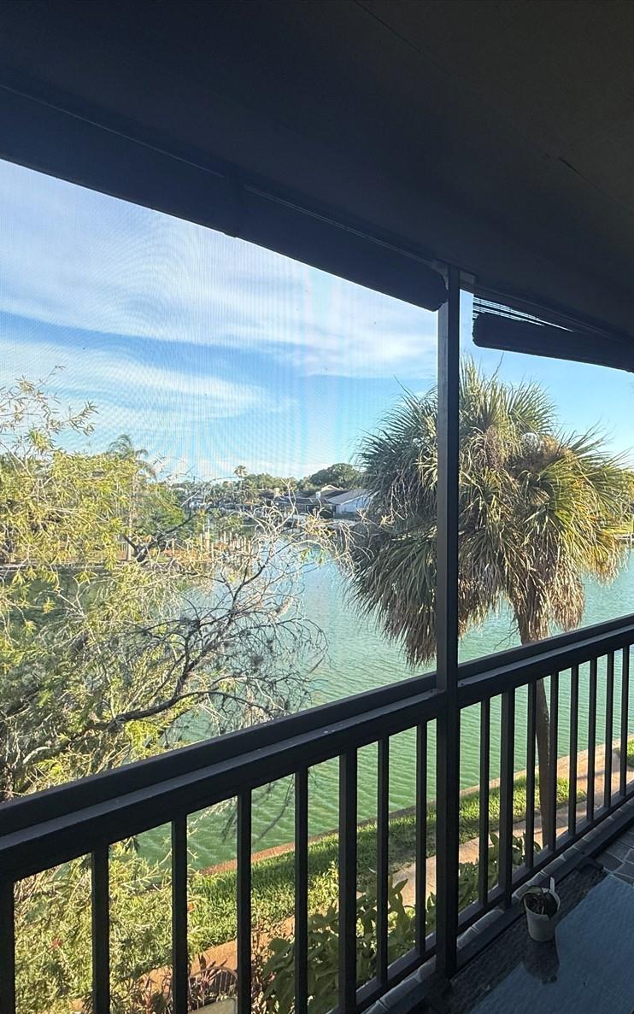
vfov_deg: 85.1
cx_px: 499
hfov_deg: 55.8
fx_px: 553
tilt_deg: -1.1
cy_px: 511
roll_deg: -0.7
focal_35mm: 20
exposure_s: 1/475
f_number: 2.2
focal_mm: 2.22
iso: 50
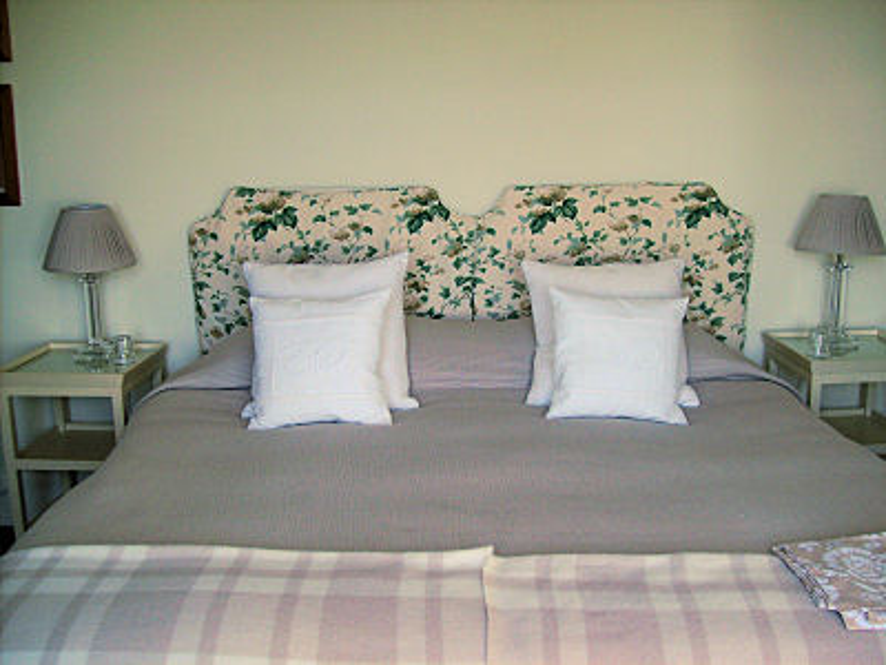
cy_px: 332
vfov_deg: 39.7
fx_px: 921
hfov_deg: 51.4
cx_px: 443
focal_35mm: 36
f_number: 2.7
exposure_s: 1/93.3
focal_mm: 6
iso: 80
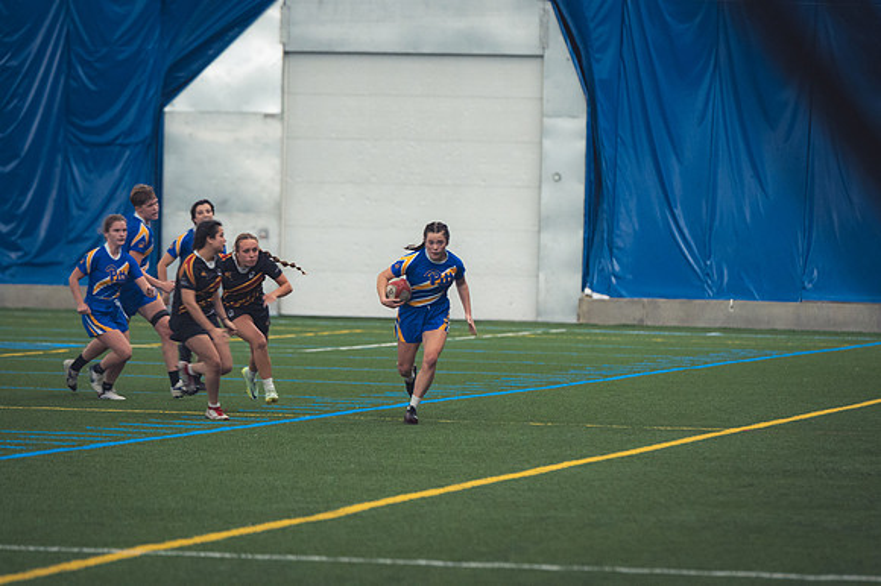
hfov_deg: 7.9
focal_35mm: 262
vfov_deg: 5.2
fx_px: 6408
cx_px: 440
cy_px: 293
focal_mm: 175
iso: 2200
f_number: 2.8
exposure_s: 1/320
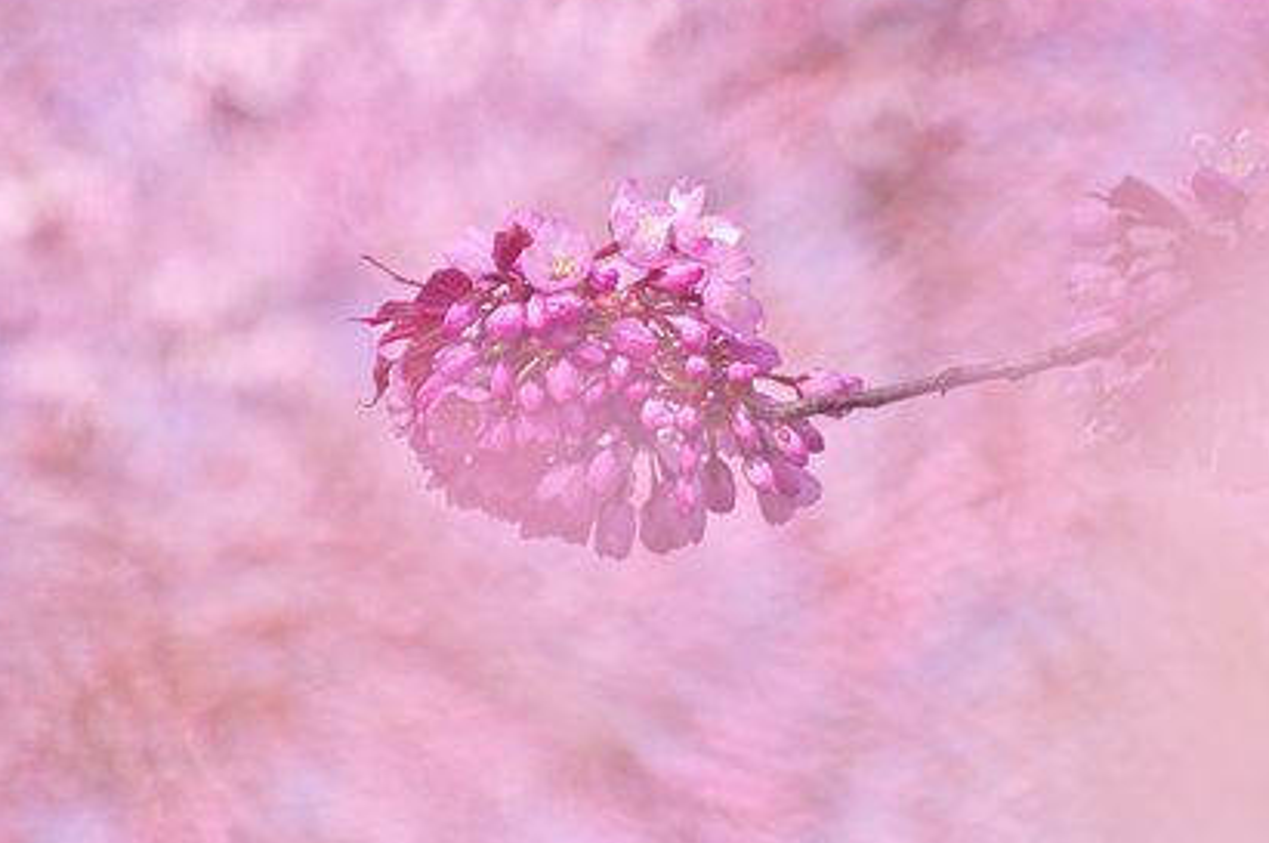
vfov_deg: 2.4
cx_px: 750
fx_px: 19716
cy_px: 429
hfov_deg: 3.7
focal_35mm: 560
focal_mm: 300
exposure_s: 1/40
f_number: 5.6
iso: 100
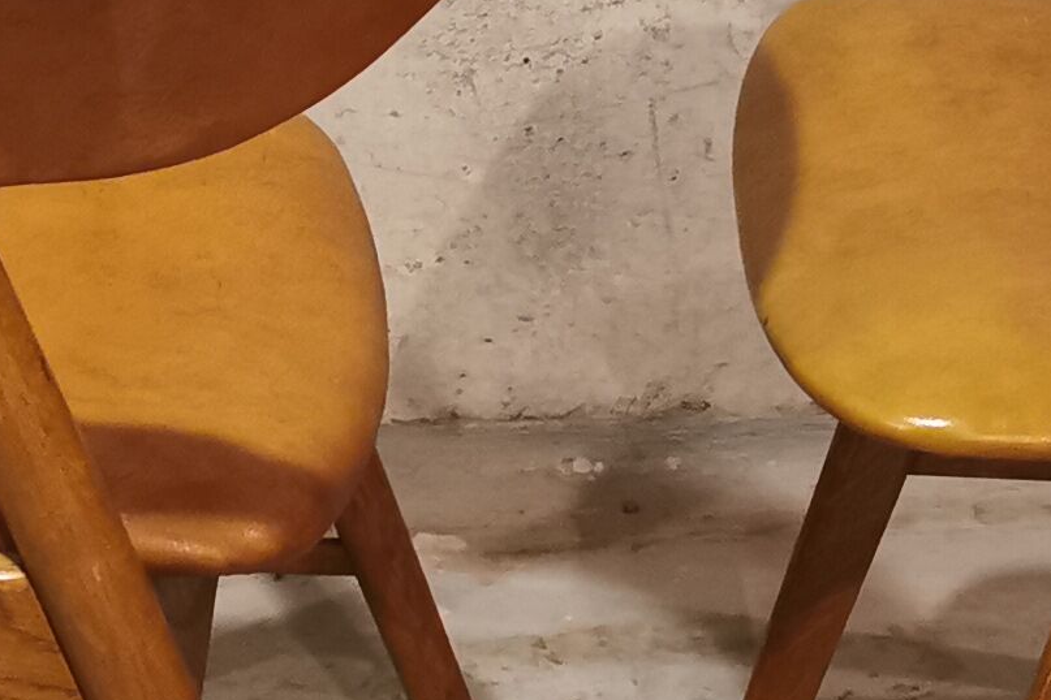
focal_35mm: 127
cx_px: 779
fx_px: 3707
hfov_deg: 16.1
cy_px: 498
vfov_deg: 10.8
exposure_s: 1/25
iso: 500
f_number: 1.8
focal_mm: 5.58
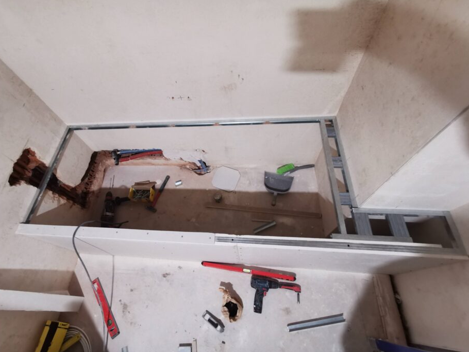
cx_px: 208
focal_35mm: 18
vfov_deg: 71.5
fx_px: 244
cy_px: 163
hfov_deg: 87.4
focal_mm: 2.35
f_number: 2.2
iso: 250
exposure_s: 1/30
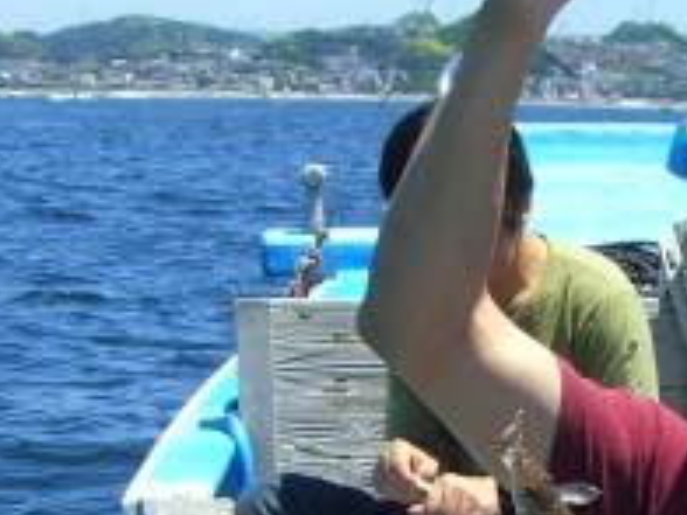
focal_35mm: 124
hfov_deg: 15.7
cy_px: 659
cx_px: 603
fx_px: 2461
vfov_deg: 11.6
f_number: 4.3
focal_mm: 6.2
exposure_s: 1/500
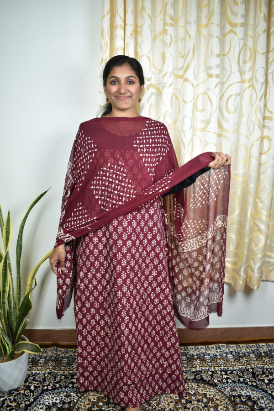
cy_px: 206
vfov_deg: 61.9
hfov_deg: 43.6
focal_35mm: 30
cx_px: 137
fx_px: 342
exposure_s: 1/40
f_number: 4.5
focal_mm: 20
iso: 200
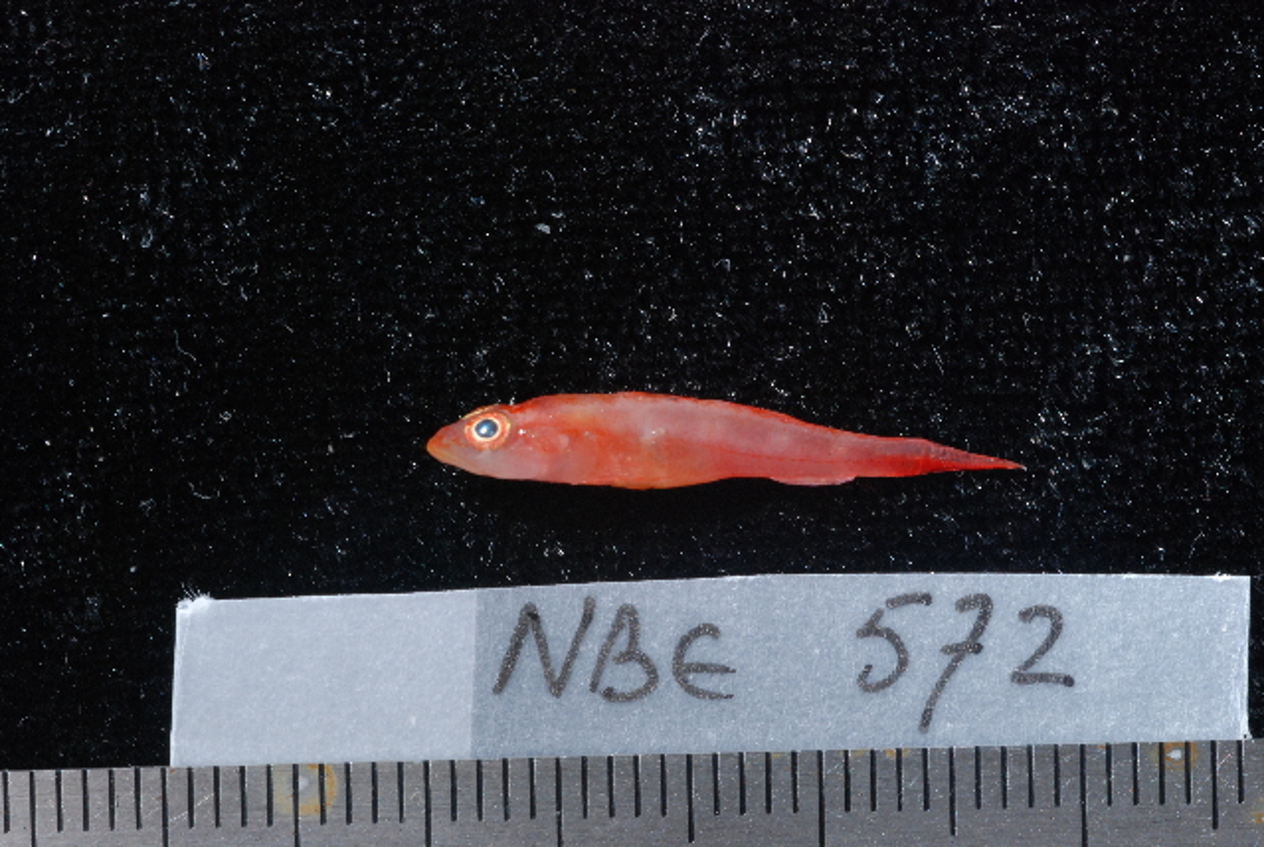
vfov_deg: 15.2
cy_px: 424
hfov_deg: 22.6
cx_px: 632
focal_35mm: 90
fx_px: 3164
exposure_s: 1/60
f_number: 25
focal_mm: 60
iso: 800
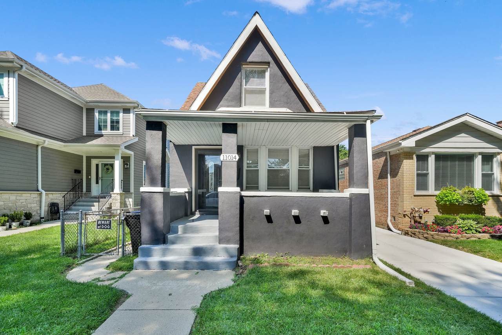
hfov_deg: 96.7
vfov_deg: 73.7
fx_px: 223
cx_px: 251
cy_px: 168
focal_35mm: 16
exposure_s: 1/1250
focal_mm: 16
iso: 1000
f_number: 7.1
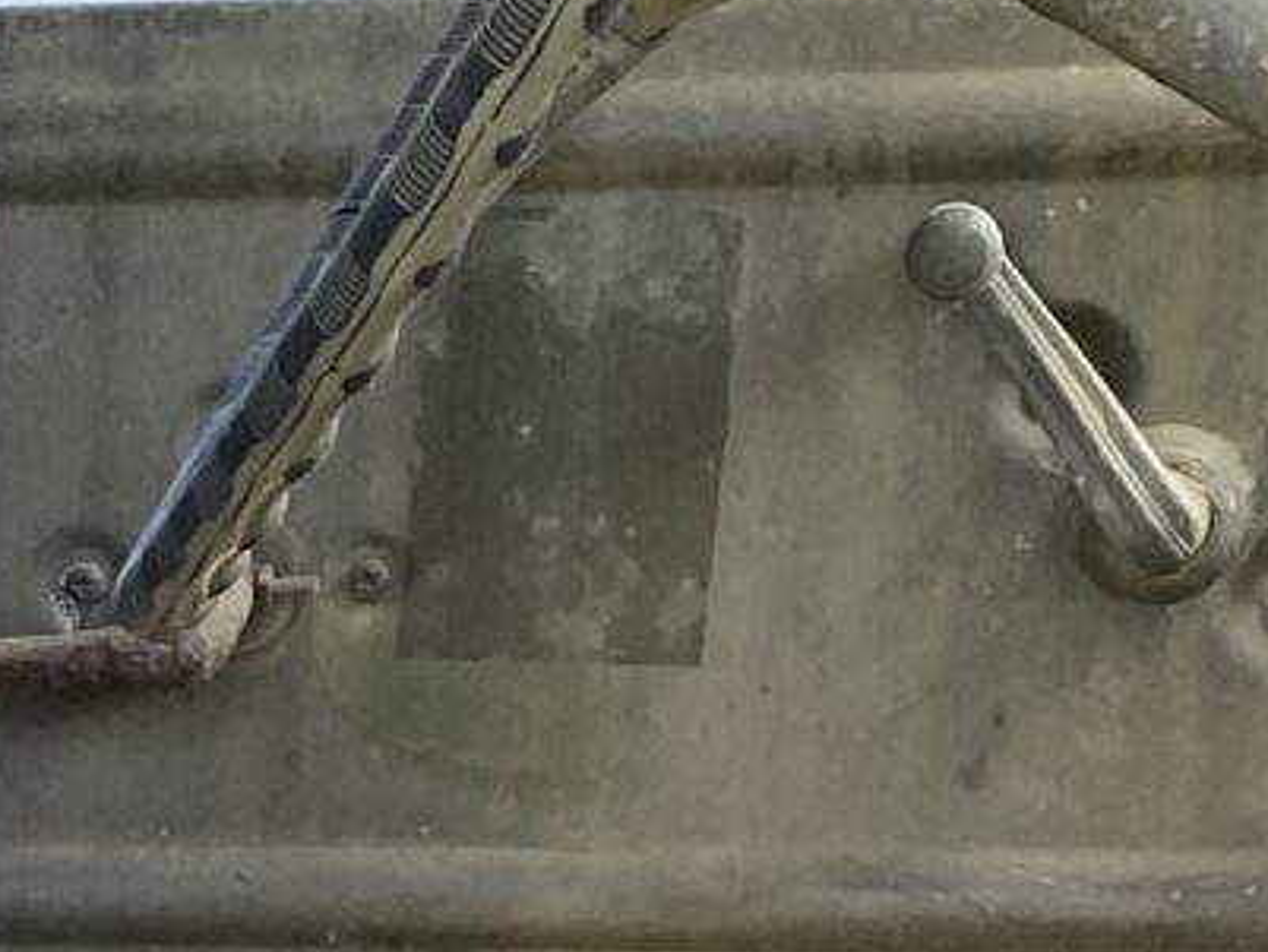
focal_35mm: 166
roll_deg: +1.8
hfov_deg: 10.9
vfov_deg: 8.1
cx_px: -1202
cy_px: 2480
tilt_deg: -25.1
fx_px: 6082
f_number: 1.8
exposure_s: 1/121
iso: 80
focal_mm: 4.25
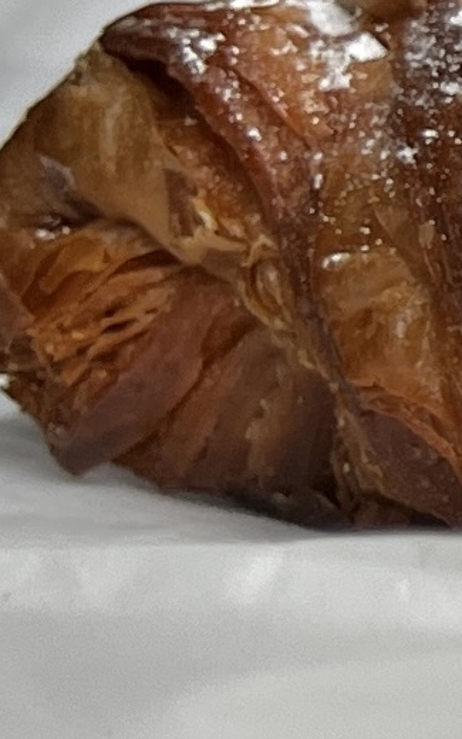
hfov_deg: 5.7
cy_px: -152
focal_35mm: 176
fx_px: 3546
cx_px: 2174
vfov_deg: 11.7
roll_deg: +0.7
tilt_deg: -3.3
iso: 50
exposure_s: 1/333
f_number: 1.6
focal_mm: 5.1
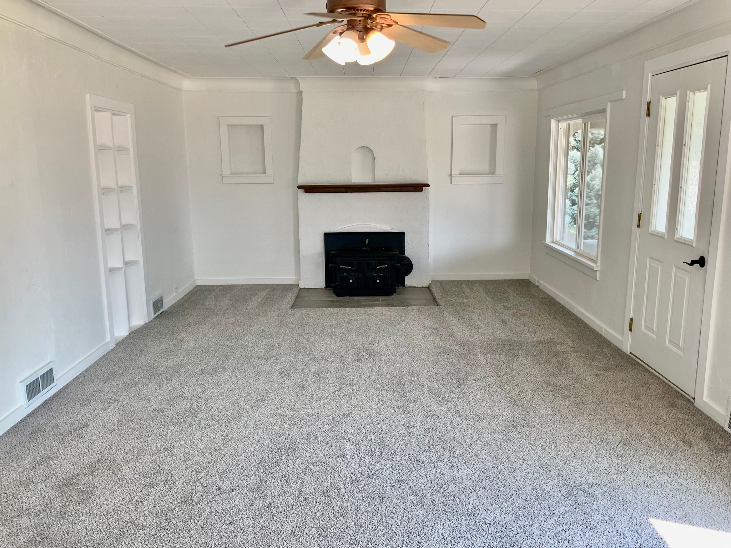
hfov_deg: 61.7
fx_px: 612
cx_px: 366
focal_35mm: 29
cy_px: 274
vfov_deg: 48.2
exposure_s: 1/120
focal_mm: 3
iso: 25
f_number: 1.8
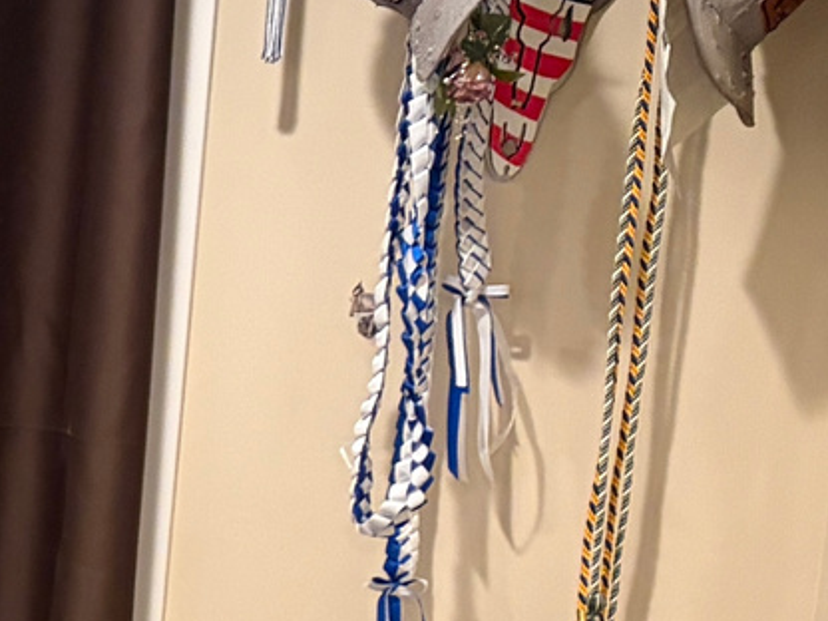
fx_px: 3062
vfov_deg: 11.3
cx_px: -844
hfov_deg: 13.2
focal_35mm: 128
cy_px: 760
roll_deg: -1.3
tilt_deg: -11.1
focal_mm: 5.96
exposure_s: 1/60
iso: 320
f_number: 1.6
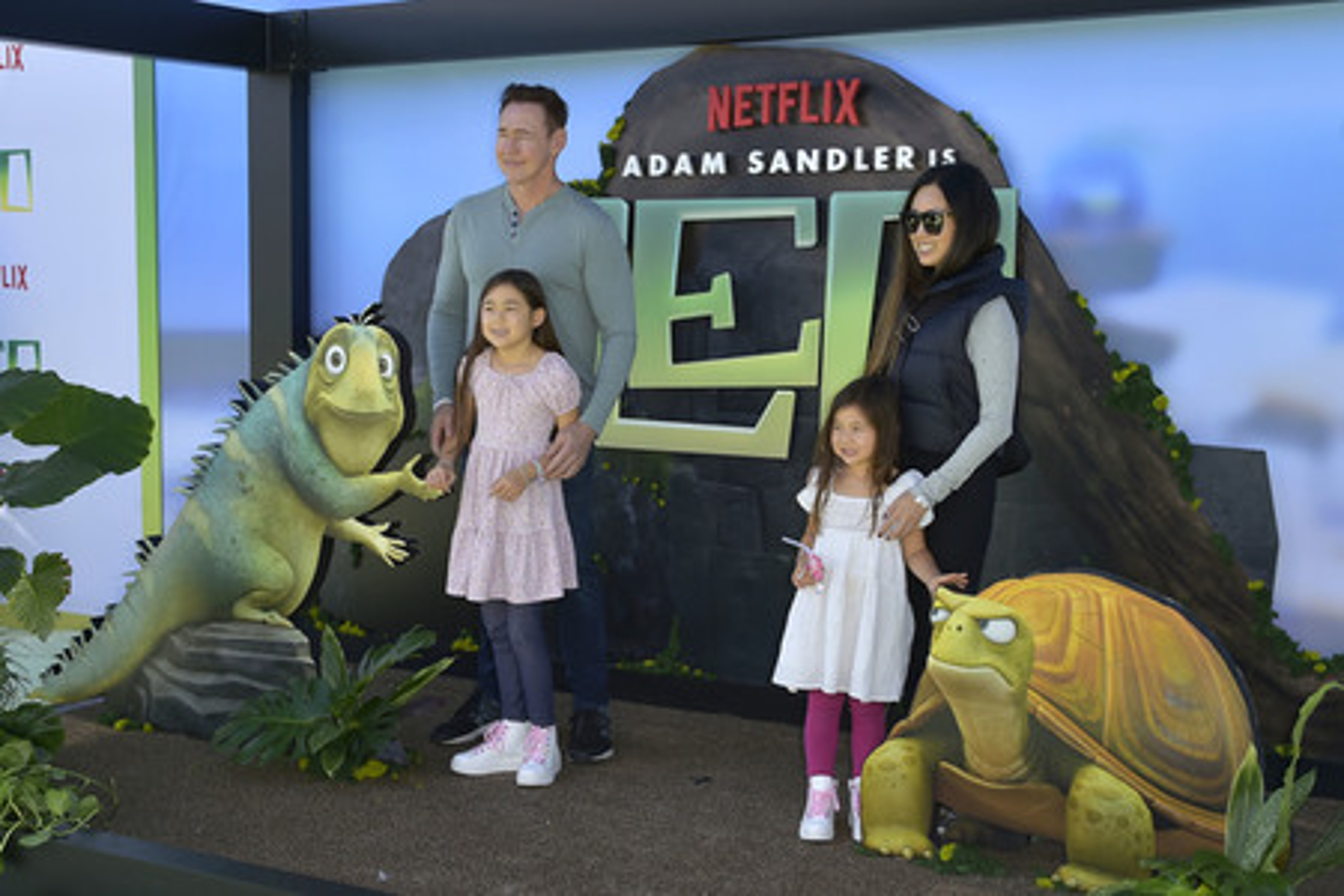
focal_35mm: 36
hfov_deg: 53.1
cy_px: 448
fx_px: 1344
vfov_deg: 36.9
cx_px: 672
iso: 125
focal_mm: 36
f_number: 7.1
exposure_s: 1/250
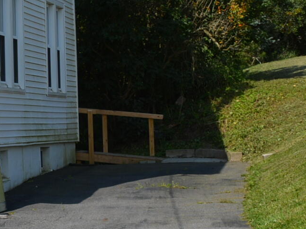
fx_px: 1308
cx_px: -143
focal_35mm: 148
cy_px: -19
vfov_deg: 9.9
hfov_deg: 12.7
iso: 100
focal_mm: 22
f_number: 9
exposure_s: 1/320
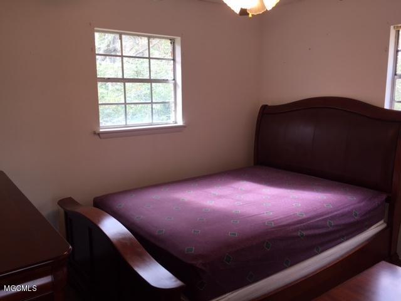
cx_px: 200
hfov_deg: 61.7
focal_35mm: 29
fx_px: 336
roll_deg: -1.4
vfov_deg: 48.2
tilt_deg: -9.6
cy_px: 150
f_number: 2.2
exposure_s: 1/60
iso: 32
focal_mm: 4.15
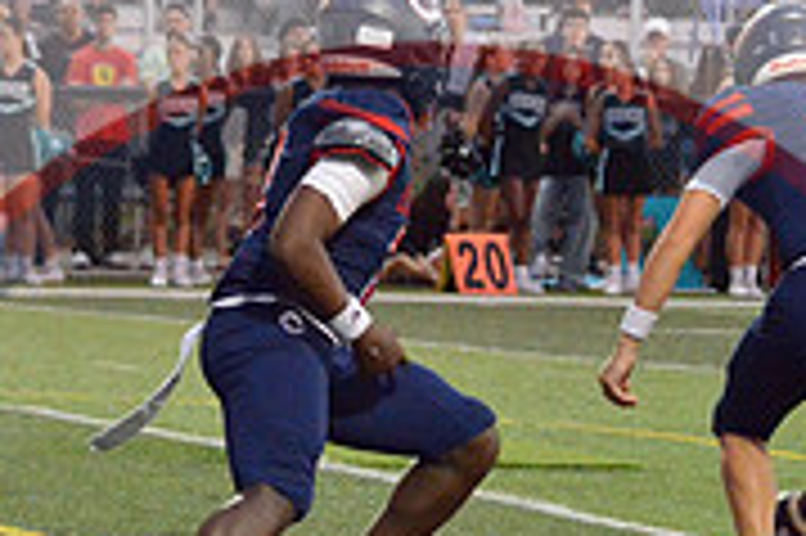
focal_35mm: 413
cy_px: 527
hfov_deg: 5.0
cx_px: 405
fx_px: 9229
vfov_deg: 3.3
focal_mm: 85
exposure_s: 1/500
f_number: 4.5
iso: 4000
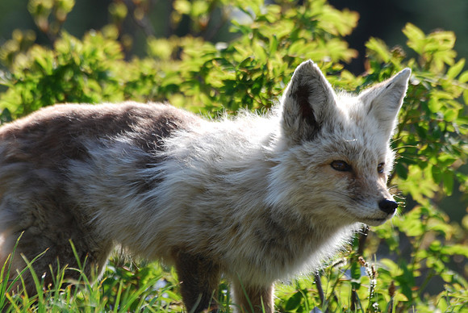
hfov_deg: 4.6
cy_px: 156
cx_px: 234
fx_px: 5856
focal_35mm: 450
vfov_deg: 3.1
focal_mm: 300
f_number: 9
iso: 200
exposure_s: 1/125
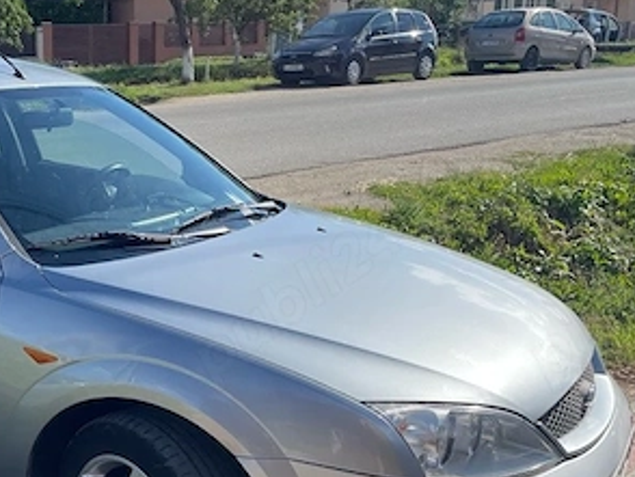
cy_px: 283
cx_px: 84
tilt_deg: -14.6
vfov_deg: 27.5
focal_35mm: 53
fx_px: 973
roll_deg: +0.8
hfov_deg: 34.5
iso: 32
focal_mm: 4.2
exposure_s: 1/2681
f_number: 1.6
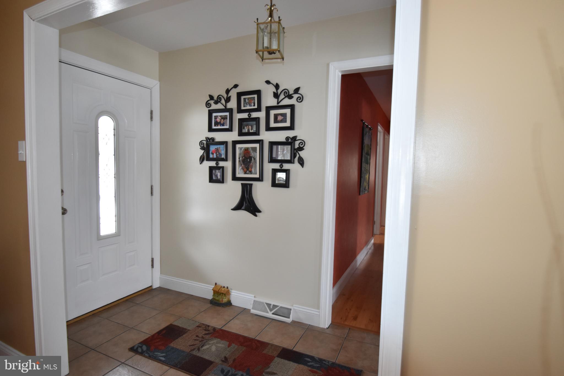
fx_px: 282
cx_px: 282
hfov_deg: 90.0
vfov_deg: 67.4
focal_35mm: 18
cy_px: 188
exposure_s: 1/80
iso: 800
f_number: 4.5
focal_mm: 12
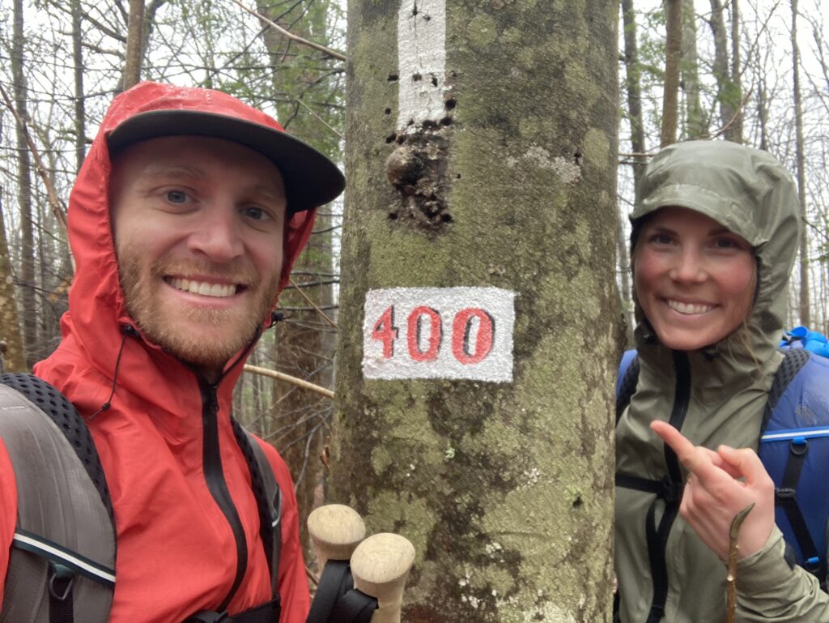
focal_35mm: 32
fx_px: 767
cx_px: 414
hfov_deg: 56.8
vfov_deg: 44.2
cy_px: 312
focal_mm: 2.87
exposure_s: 1/77
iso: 80
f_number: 2.2
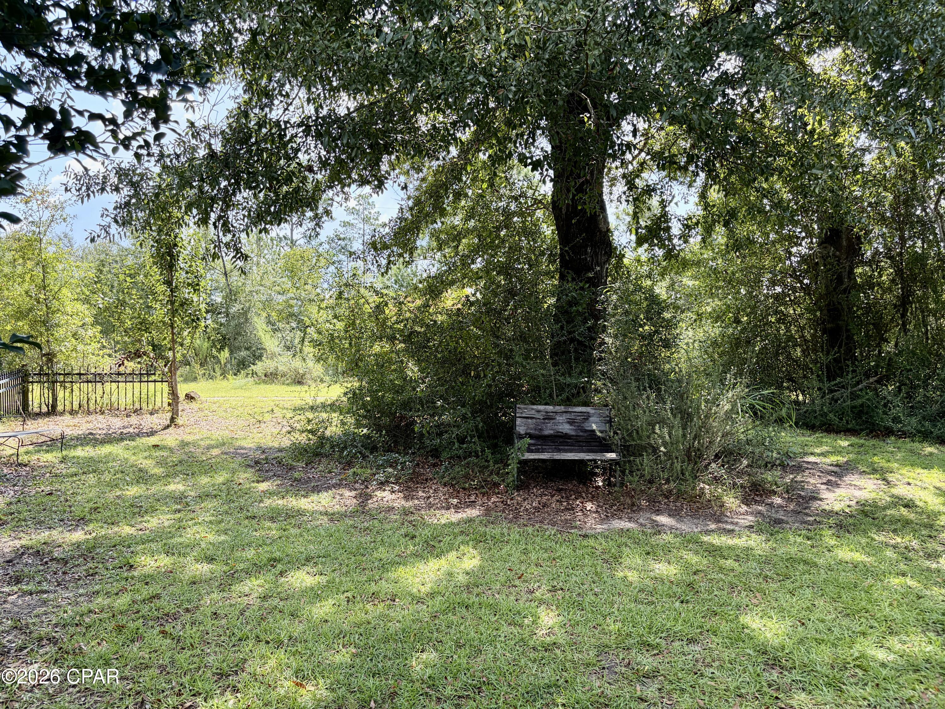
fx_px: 710
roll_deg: +0.8
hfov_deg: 67.3
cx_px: 472
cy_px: 354
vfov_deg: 53.1
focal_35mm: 26
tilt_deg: -0.9
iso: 64
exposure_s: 1/647
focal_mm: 5.96
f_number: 1.6
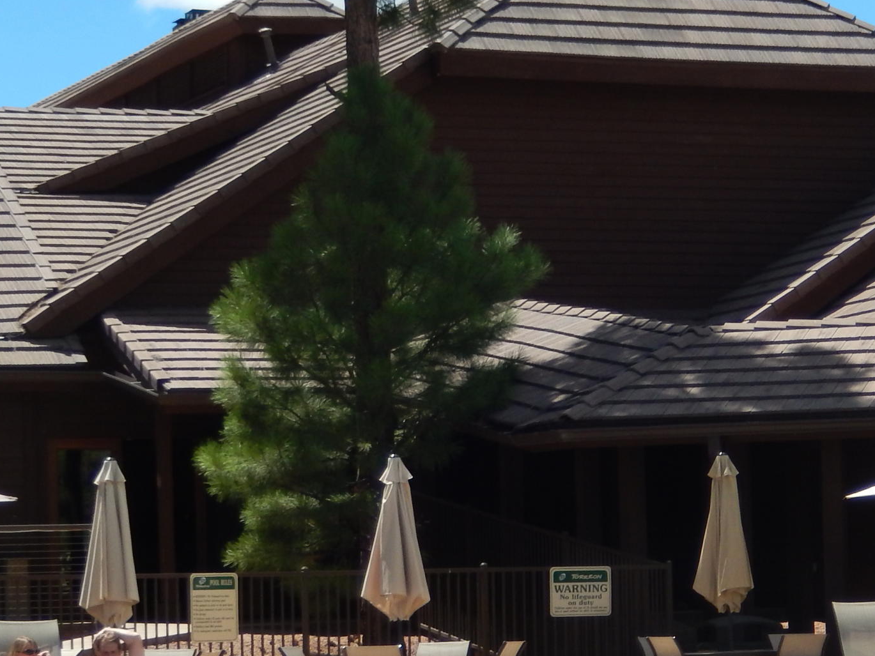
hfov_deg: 12.3
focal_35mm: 160
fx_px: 4045
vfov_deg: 9.2
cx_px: 430
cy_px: 572
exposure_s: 1/640
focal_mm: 13.1
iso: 125
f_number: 4.9
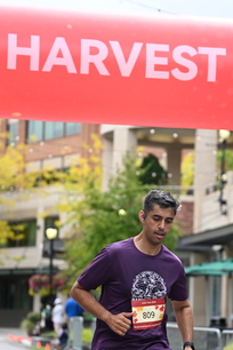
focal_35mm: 133
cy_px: 212
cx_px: 170
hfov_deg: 10.3
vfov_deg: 15.4
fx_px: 1291
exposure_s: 1/2500
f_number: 2.8
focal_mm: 74
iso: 640
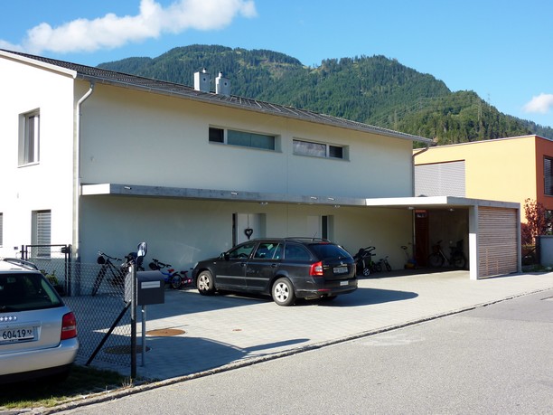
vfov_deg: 38.7
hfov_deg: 50.1
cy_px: 208
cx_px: 276
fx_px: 591
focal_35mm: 37
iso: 80
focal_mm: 6.1
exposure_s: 1/400
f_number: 4
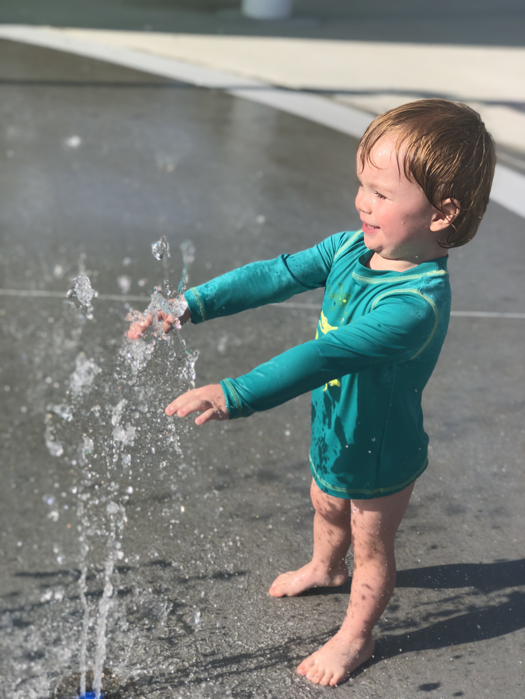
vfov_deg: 33.8
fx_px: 1153
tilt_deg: -25.7
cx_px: 262
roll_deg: -6.0
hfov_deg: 25.7
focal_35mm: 57
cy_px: 350
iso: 20
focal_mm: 6.6
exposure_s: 1/923
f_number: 2.8
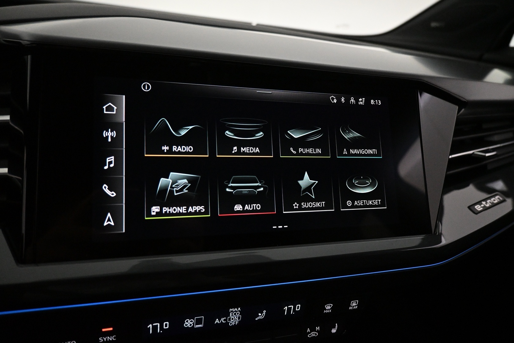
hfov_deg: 73.7
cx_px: 257
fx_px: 343
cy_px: 172
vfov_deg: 53.1
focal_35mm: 24
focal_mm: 16
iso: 4000
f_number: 3.5
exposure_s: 1/250
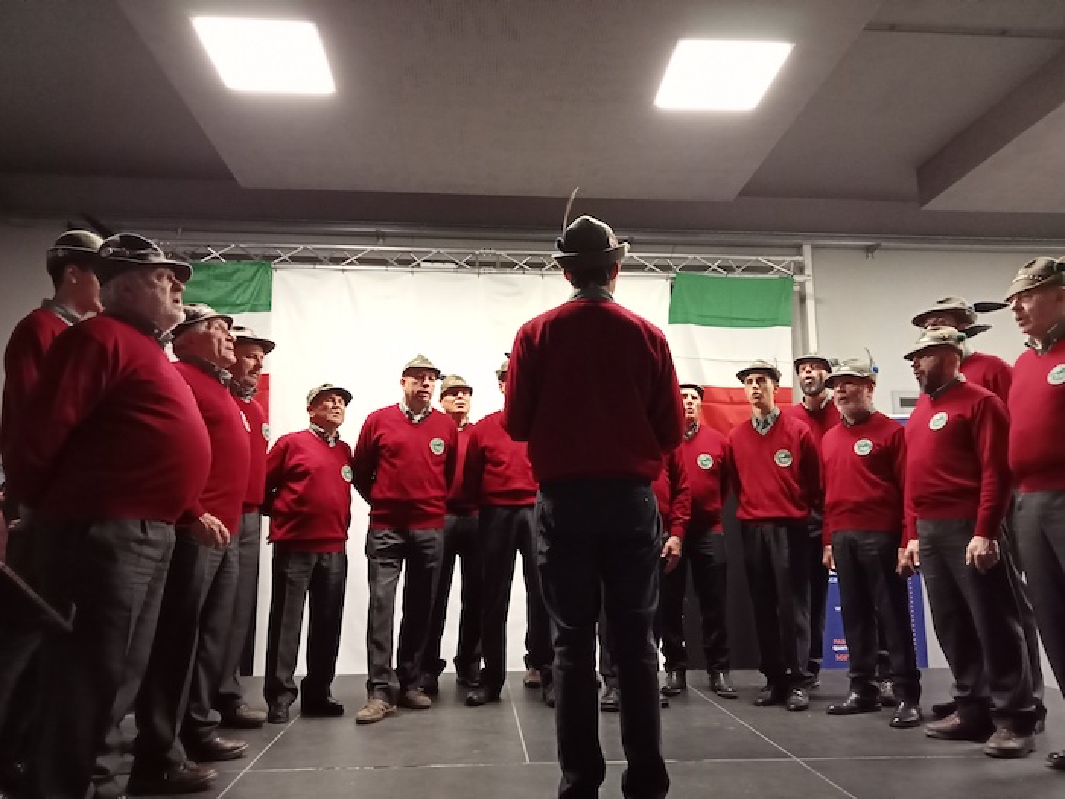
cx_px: 532
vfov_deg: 49.7
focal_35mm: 28
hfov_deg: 63.4
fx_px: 861
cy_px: 400
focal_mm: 3.46
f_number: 2.2
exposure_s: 1/25
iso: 1485
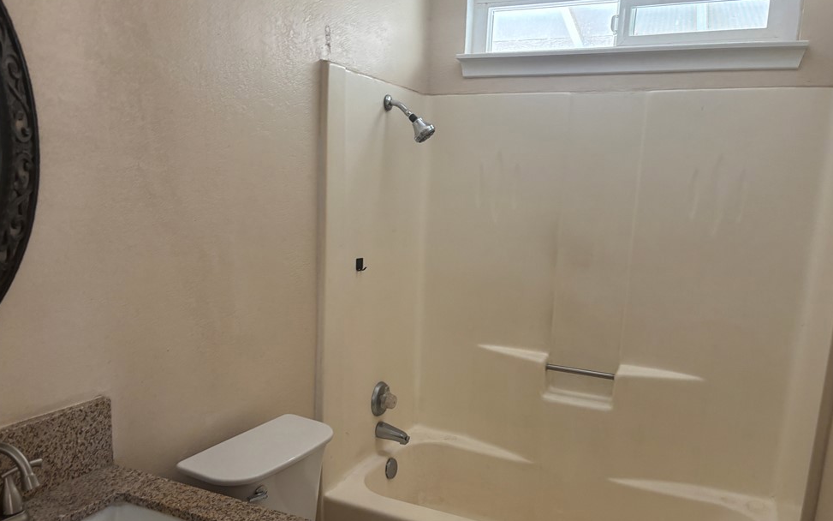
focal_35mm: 29
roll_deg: -3.2
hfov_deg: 64.6
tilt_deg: -11.3
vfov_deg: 42.9
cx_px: 426
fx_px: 658
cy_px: 318
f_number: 1.6
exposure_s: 1/60
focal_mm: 5.96
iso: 200
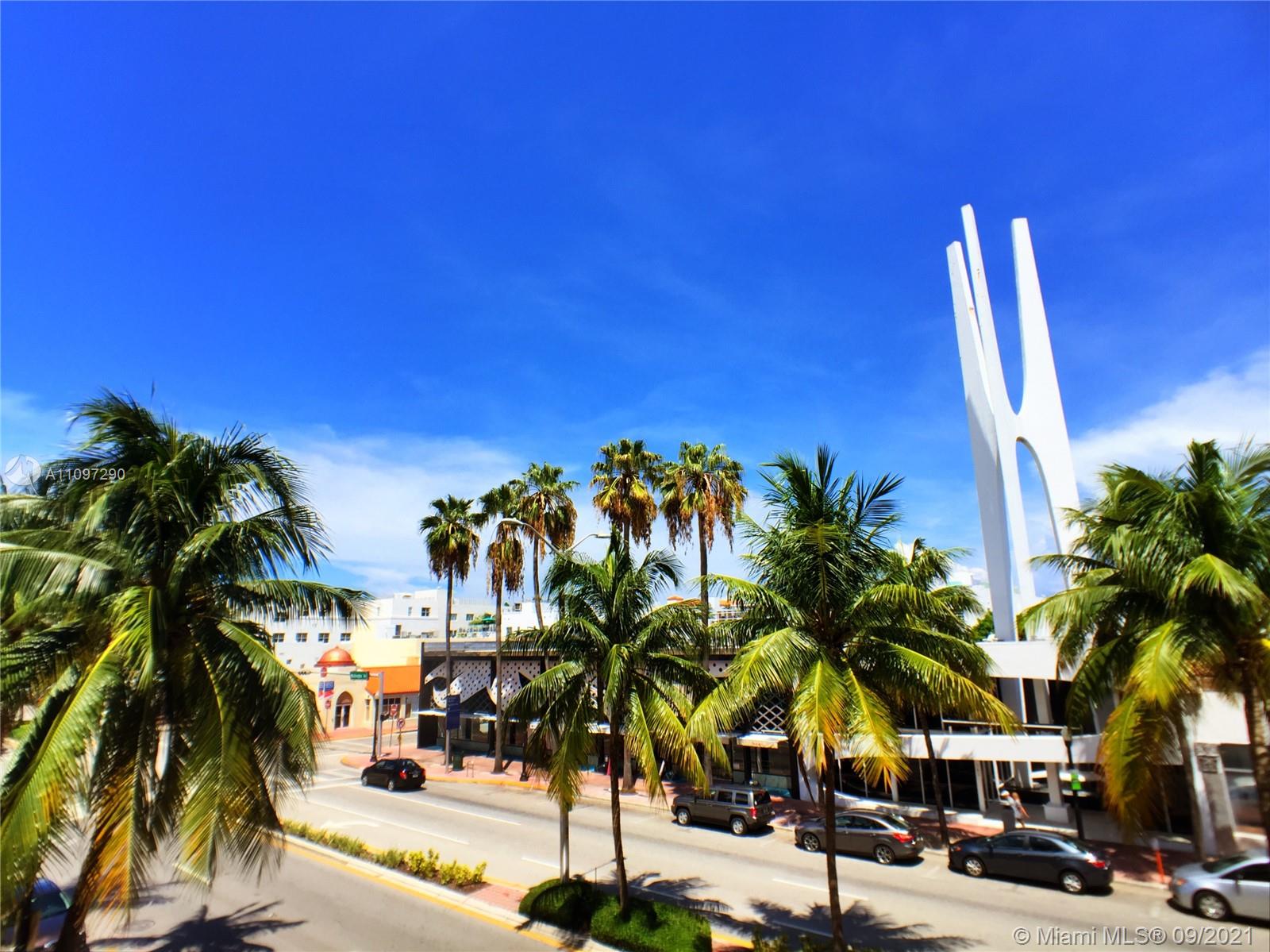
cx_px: 635
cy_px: 476
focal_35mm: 29
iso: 32
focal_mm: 4.15
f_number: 2.2
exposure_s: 1/7937
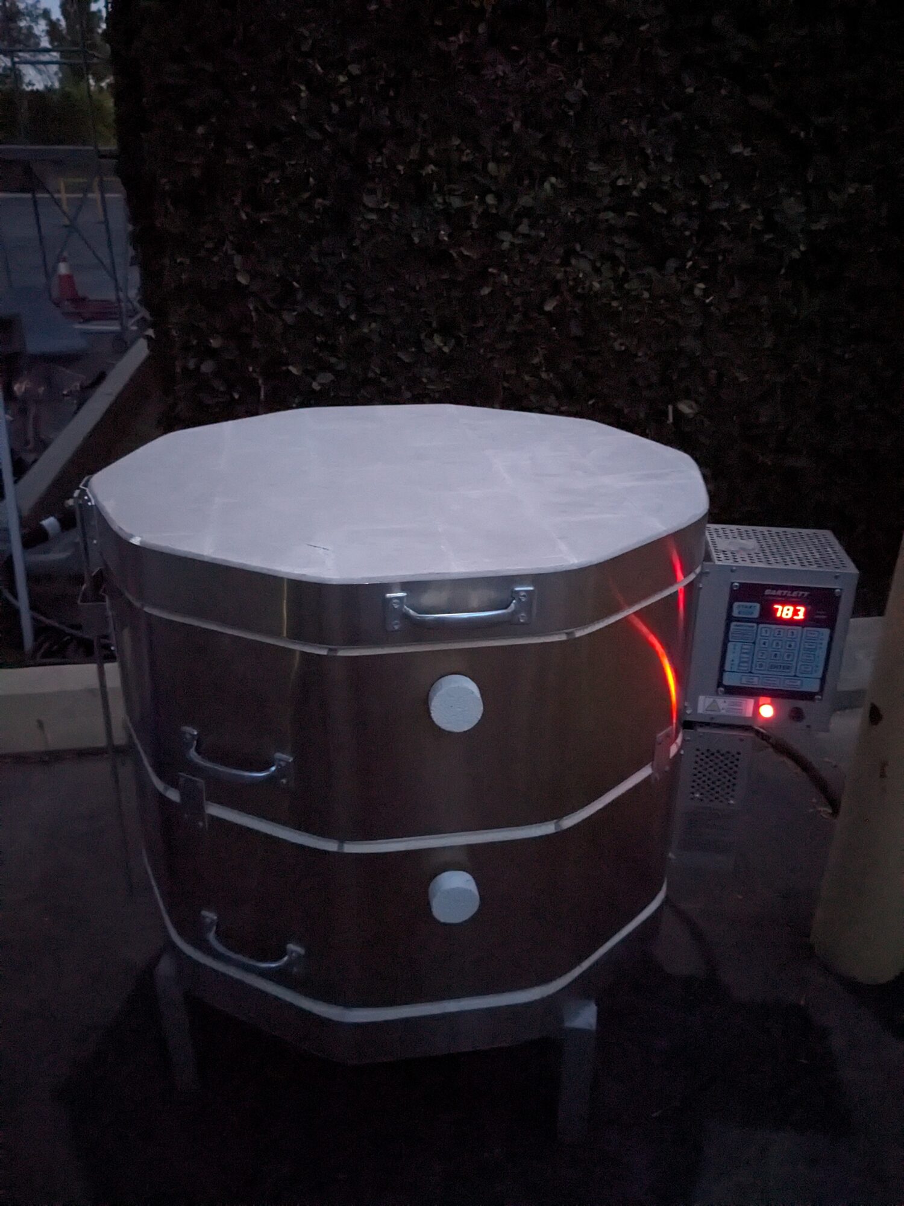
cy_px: 603
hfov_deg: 51.4
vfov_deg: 65.3
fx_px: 940
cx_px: 452
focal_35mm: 27
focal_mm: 4.38
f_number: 1.73
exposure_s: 1/17.1
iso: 5610
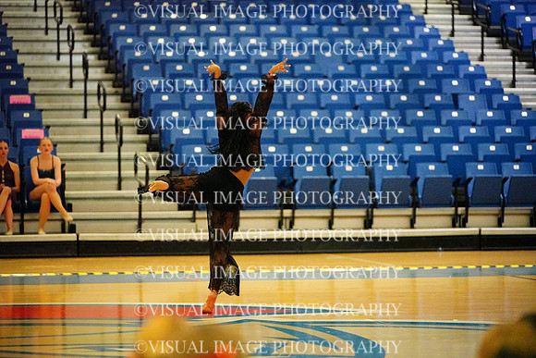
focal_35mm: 150
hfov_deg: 13.7
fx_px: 2234
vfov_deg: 9.2
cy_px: 179
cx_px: 268
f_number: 2.8
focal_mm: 150
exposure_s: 1/1600
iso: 25600
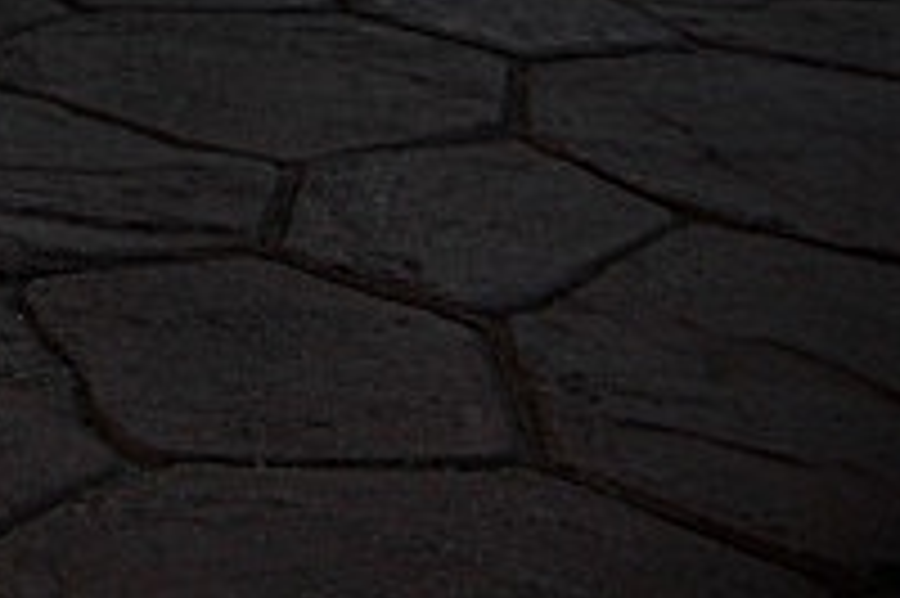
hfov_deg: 15.5
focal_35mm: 120
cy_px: -436
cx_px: -526
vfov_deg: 10.8
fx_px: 2997
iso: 50
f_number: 2.8
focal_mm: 6.3
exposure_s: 1/500
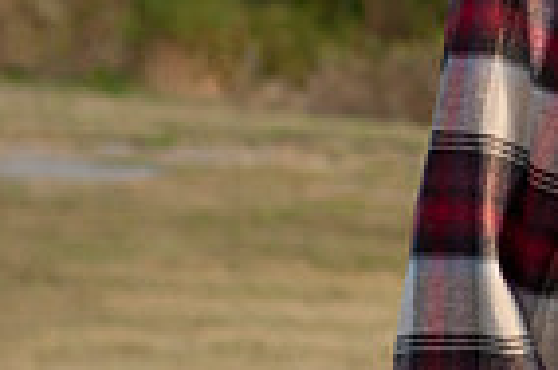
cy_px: -126
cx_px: 1128
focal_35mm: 286
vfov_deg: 4.8
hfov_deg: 7.0
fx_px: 4423
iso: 250
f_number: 6.3
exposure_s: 1/640
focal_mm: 70
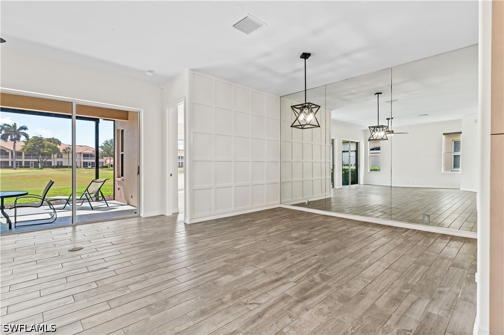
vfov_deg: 67.3
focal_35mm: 18
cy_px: 168
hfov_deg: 90.0
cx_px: 252
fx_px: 252
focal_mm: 18
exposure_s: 1/2.5
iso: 320
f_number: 10
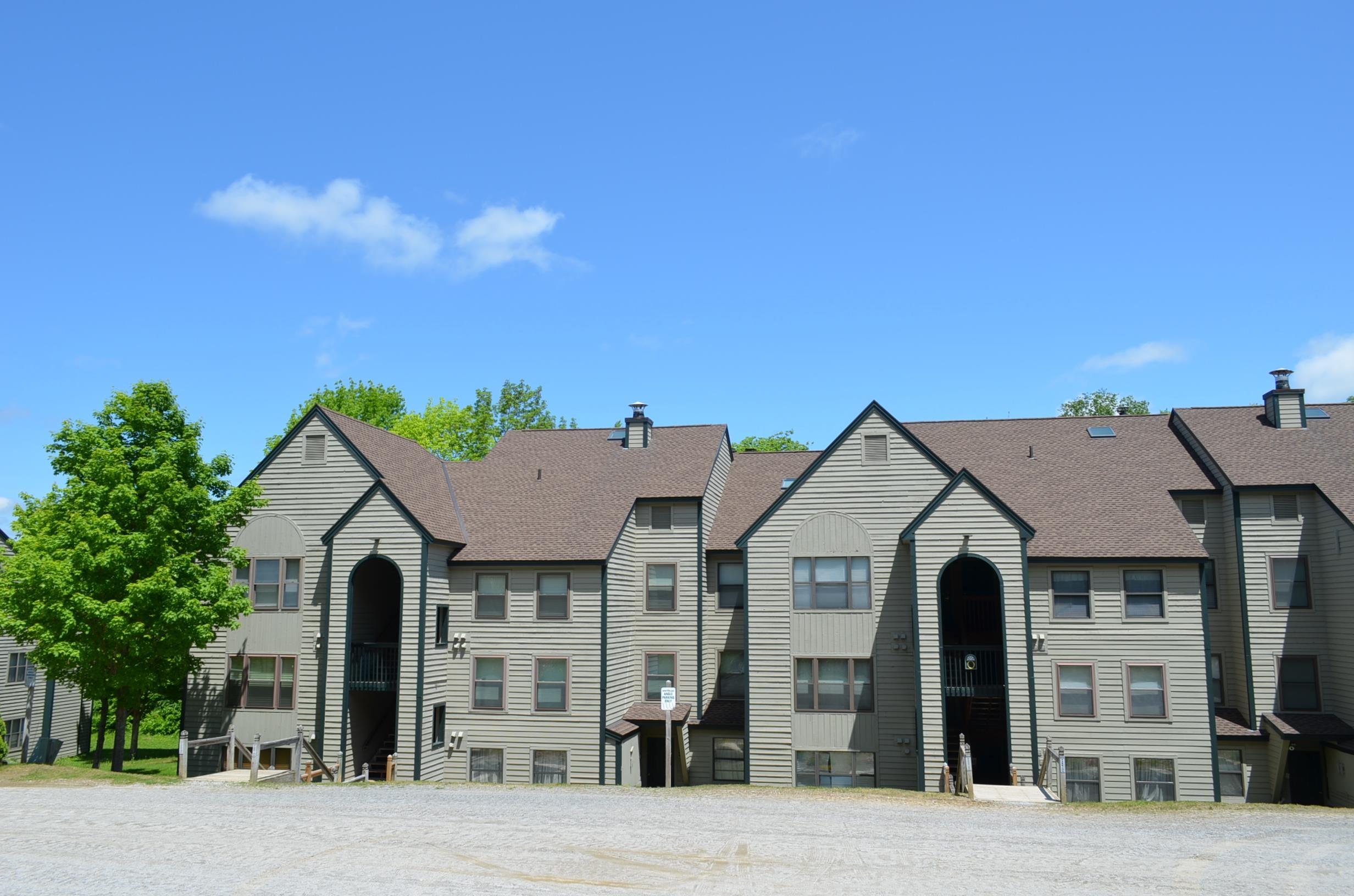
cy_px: 448
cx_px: 677
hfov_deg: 67.5
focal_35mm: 27
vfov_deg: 47.7
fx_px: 1013
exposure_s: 1/250
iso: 100
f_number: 8
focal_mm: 18
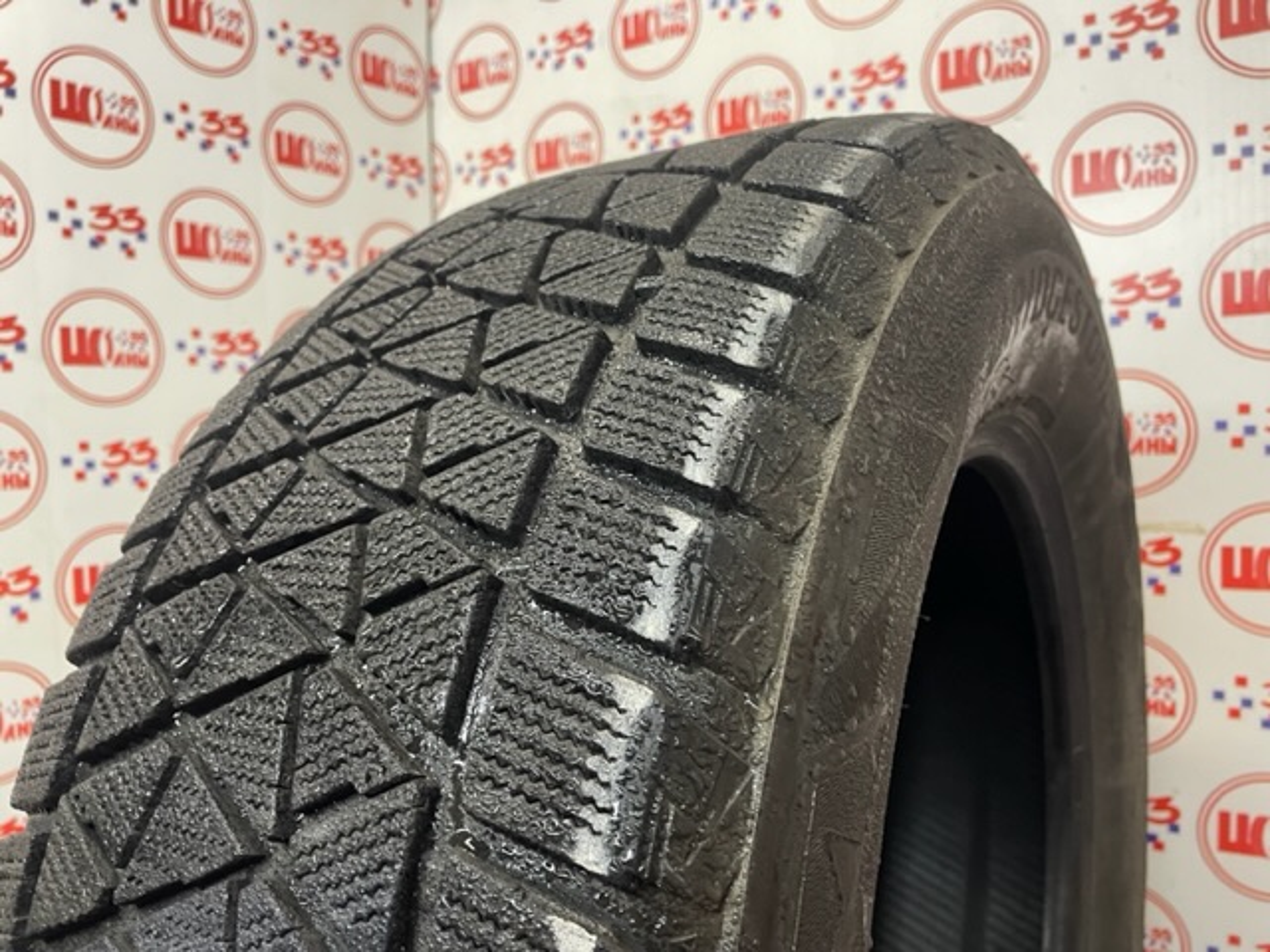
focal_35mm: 26
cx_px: 635
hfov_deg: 67.3
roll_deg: +2.2
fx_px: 954
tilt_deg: -4.2
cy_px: 476
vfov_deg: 53.1
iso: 160
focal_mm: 4.2
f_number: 1.6
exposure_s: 1/50
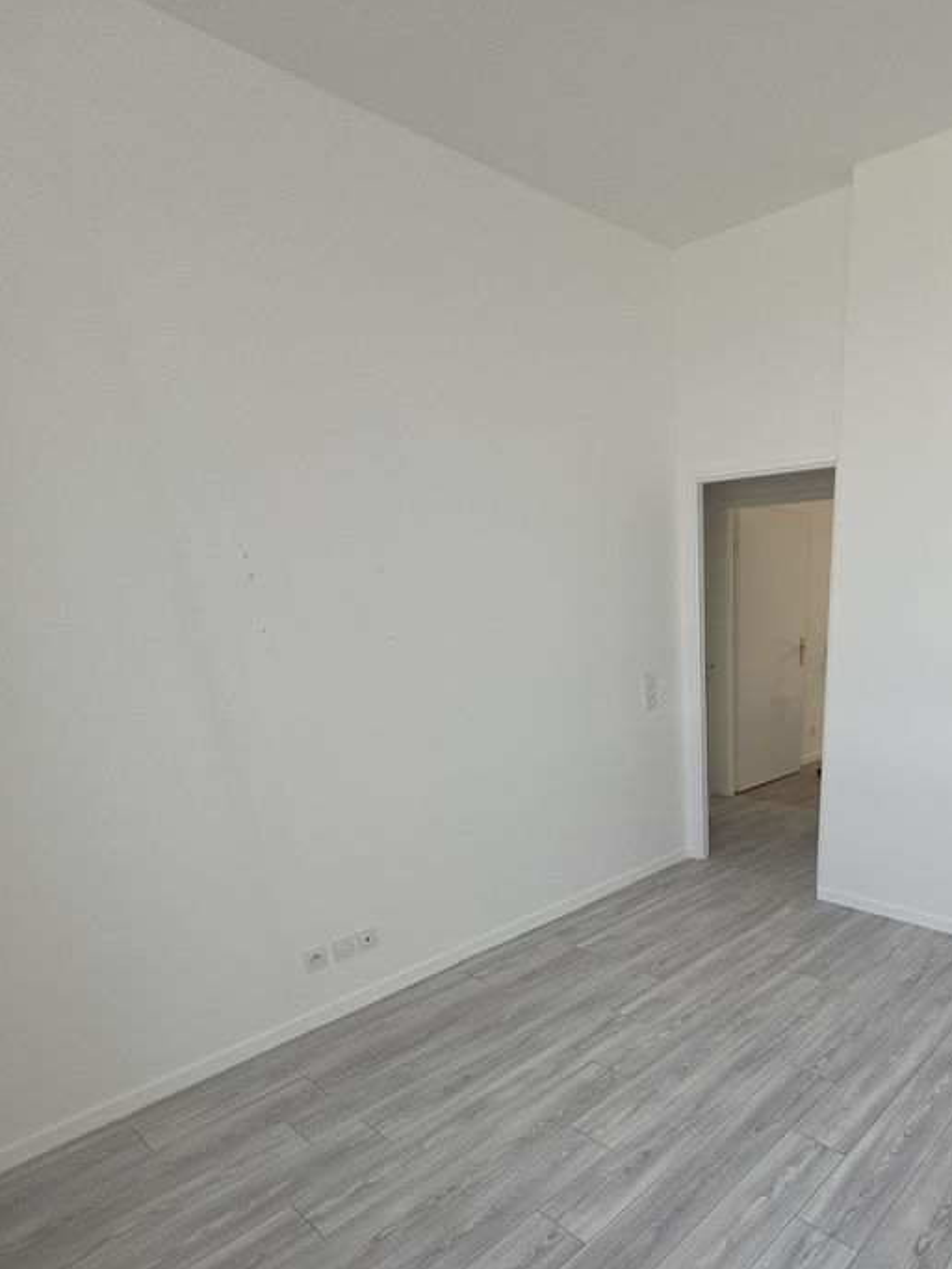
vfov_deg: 79.4
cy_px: 922
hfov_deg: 65.2
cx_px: 694
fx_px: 697
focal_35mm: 19
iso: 32
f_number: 1.9
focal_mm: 2.2
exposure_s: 1/50
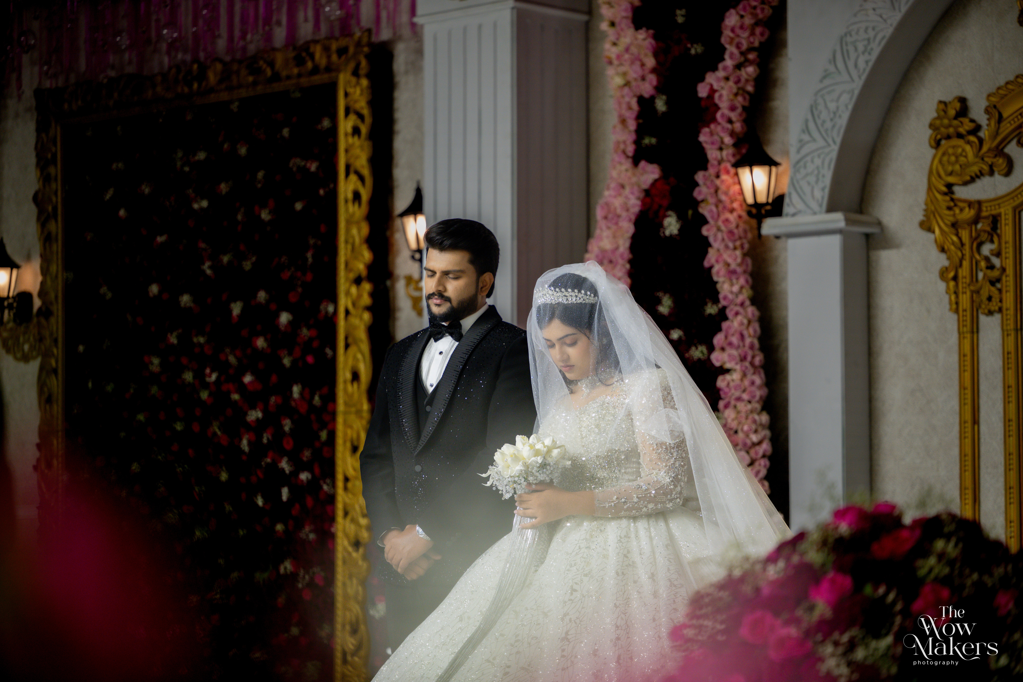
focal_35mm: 108
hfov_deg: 19.0
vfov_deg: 12.7
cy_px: 341
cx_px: 498
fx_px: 3061
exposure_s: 1/2000
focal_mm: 105
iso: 1600
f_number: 2.8
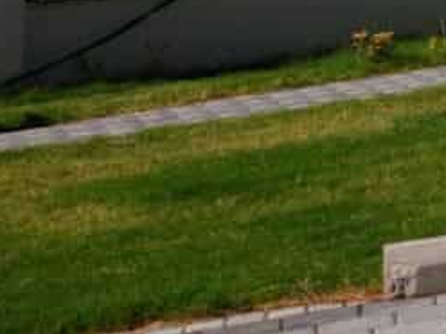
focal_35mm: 135
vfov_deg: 10.1
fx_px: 1739
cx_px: 1717
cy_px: -335
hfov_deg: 8.5
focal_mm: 17
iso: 100
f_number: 10
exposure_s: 1/200
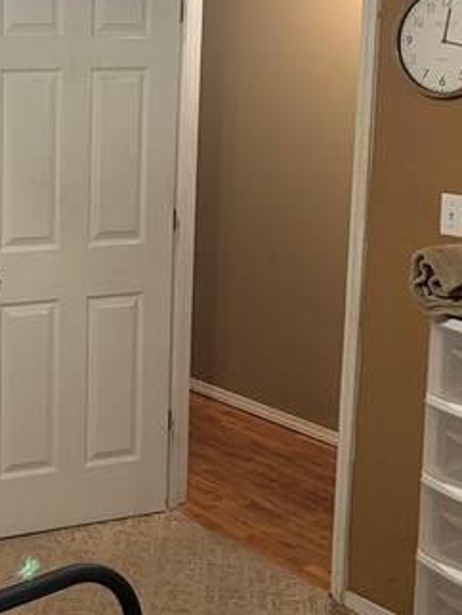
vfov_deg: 30.9
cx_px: -10
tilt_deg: -8.0
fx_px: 1102
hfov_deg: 22.7
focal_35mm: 62
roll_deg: +0.1
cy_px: 189
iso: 250
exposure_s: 1/60
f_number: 1.6
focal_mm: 5.96
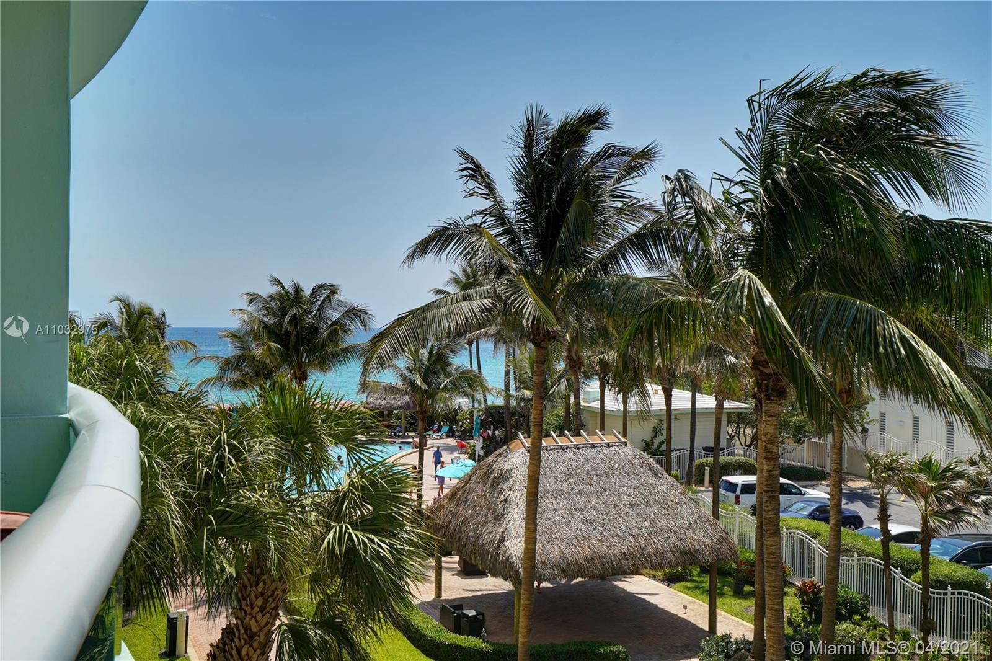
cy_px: 330
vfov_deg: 37.8
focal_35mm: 35
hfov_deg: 54.4
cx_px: 496
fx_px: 964
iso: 100
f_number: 11
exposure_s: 1/320
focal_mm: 35
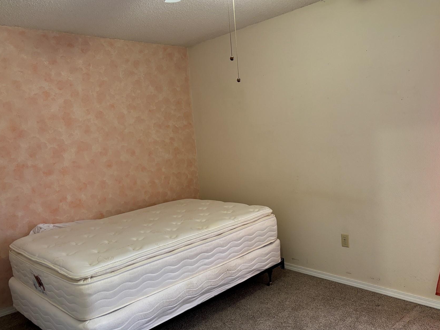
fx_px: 381
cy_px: 180
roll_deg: +3.9
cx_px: 227
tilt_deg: -7.2
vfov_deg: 46.7
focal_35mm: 30
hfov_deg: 60.0
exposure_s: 1/60
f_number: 1.6
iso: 200
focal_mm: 5.96
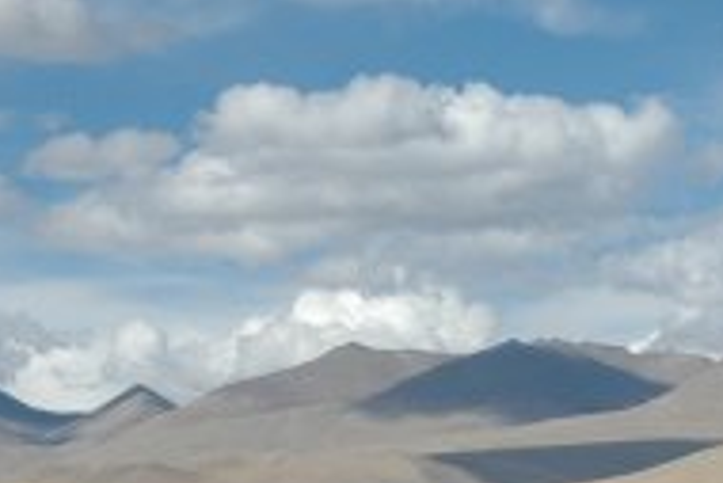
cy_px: 479
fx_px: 4341
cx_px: 352
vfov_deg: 6.4
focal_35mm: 216
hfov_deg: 9.5
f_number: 14
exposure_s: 1/250
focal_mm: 38
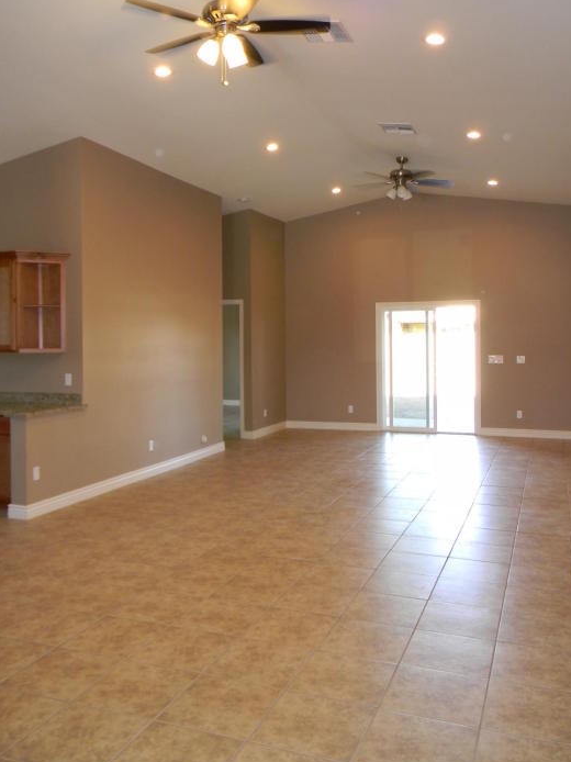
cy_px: 347
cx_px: 279
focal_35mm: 31
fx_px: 682
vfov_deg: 58.3
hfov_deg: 45.4
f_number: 3.5
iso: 177
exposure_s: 1/30
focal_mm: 5
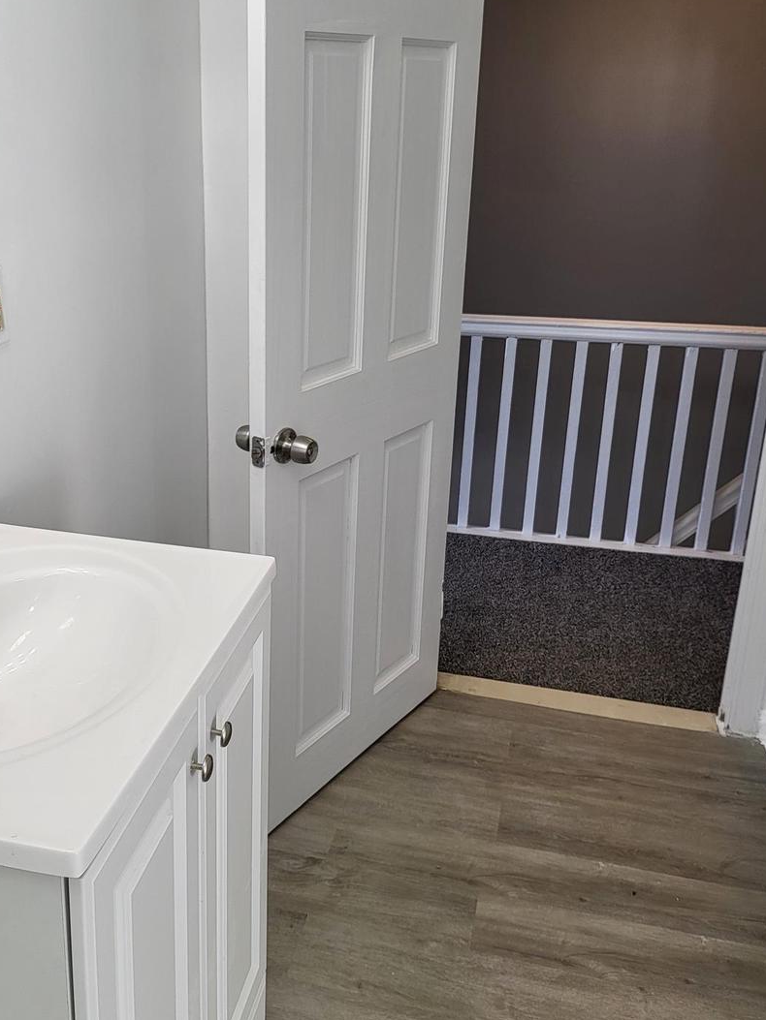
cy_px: 436
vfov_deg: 52.4
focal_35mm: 35
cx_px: 298
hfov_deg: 40.5
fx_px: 1032
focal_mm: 5
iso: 40
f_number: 1.8
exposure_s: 1/120
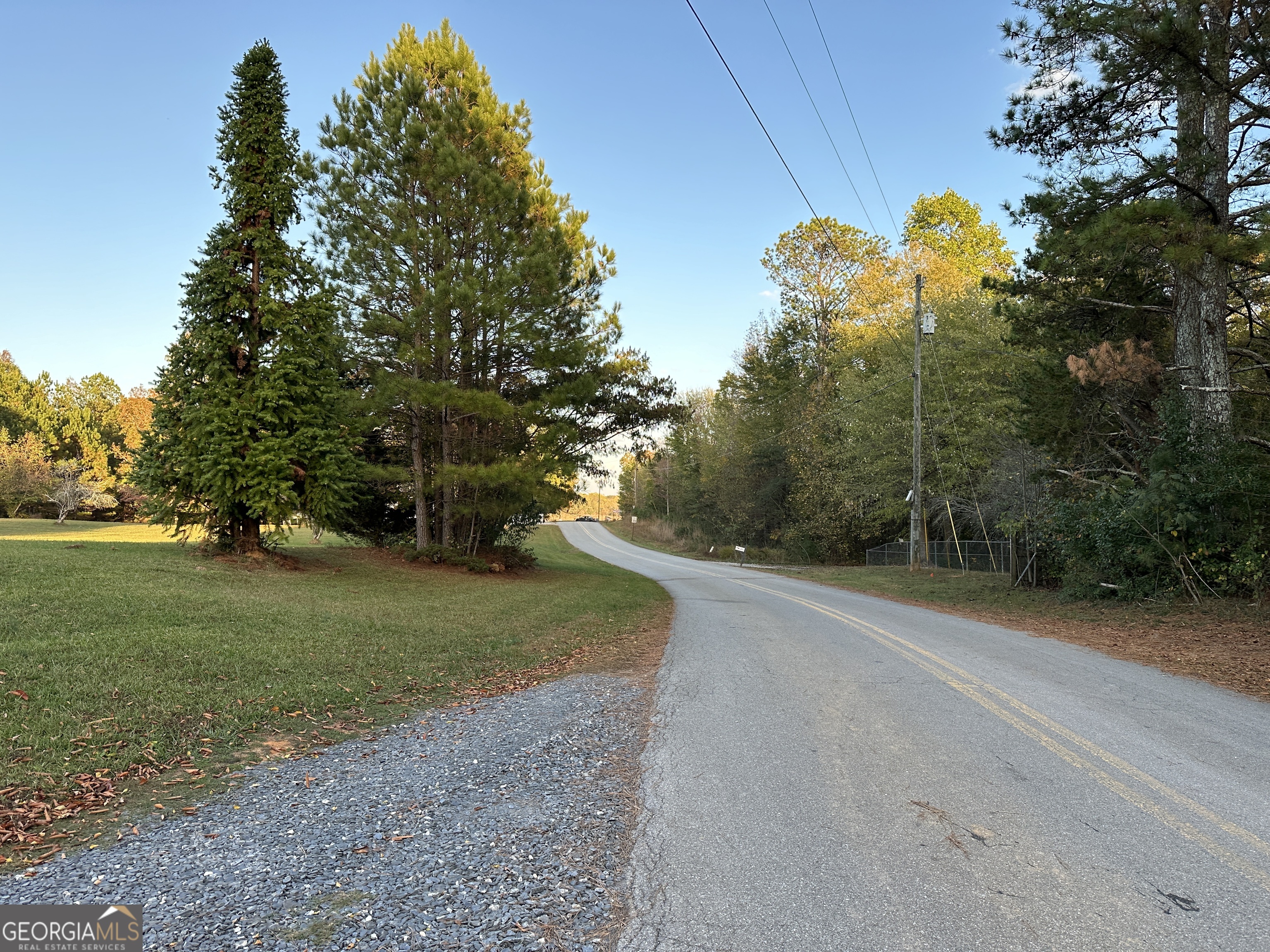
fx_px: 881
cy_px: 476
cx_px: 635
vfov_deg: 56.8
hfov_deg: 71.6
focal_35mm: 24
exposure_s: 1/480
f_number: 1.78
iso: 80
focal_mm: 6.86
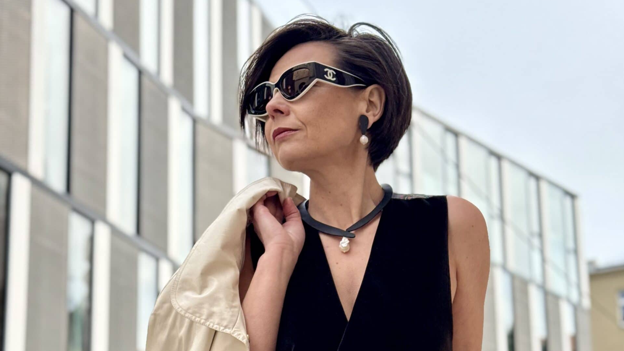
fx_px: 1158
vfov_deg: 17.0
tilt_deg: +13.8
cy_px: 313
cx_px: 312
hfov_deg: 30.1
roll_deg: +1.2
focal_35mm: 70
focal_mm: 6.76
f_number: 1.78
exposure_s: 1/1931
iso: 64
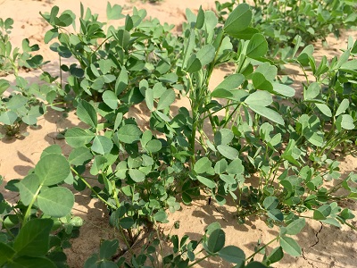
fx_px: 299
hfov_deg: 61.7
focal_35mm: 29
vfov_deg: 48.2
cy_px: 134
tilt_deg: -36.5
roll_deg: -4.3
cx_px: 178
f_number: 2.2
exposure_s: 1/1199
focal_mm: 4.15
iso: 32
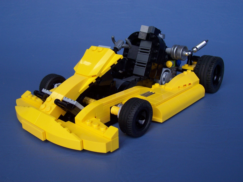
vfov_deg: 38.7
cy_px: 91
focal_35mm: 37
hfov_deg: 50.1
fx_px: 260
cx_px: 122
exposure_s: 1/250
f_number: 2.8
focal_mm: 5.6
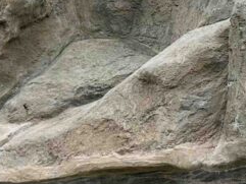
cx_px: -237
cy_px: 258
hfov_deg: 15.6
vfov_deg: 13.8
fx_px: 725
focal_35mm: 102
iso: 80
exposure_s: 1/480
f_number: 1.78
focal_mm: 6.86
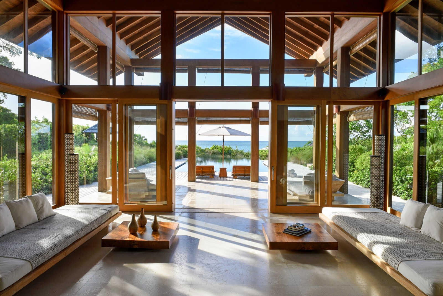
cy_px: 148
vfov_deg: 53.2
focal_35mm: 24
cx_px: 222
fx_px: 295
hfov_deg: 73.7
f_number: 16
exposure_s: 1/20
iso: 64
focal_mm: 24
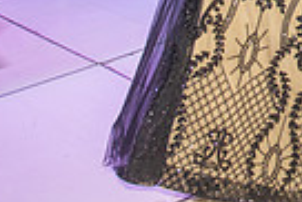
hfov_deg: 17.0
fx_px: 857
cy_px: -212
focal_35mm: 102
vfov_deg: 11.9
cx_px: 522
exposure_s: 1/100
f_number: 3.2
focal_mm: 24
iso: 1600
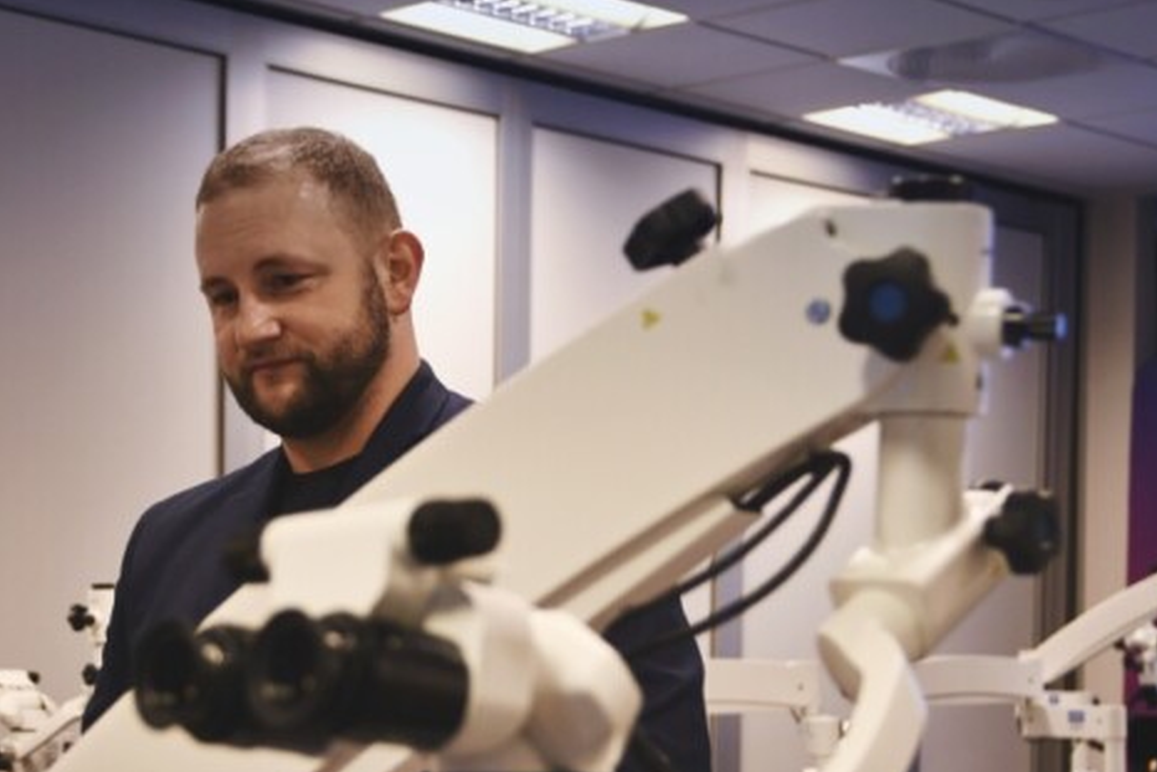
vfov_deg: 17.1
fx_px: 2540
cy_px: 658
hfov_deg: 25.6
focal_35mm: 79
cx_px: 511
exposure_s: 1/125
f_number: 3.3
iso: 800
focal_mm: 31
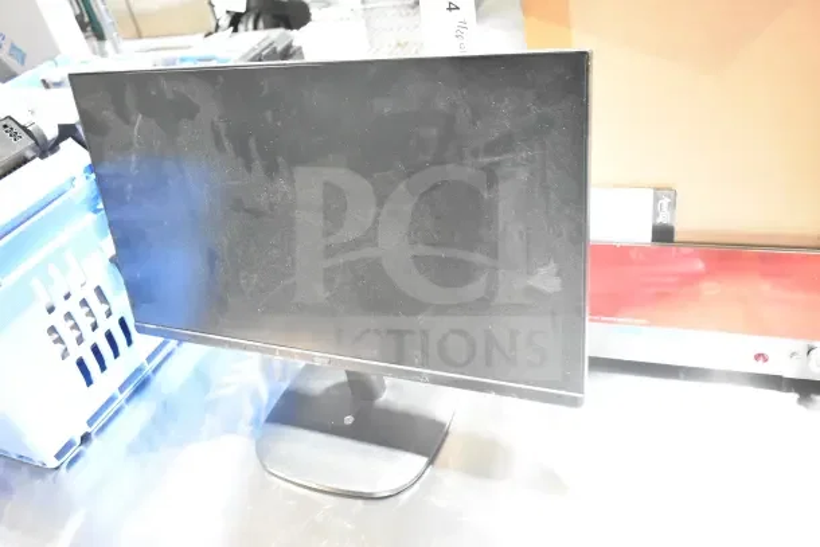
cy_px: 274
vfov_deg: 43.6
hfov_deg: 61.9
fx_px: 683
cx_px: 410
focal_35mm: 30
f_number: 3.5
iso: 4000
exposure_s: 1/30
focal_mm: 20
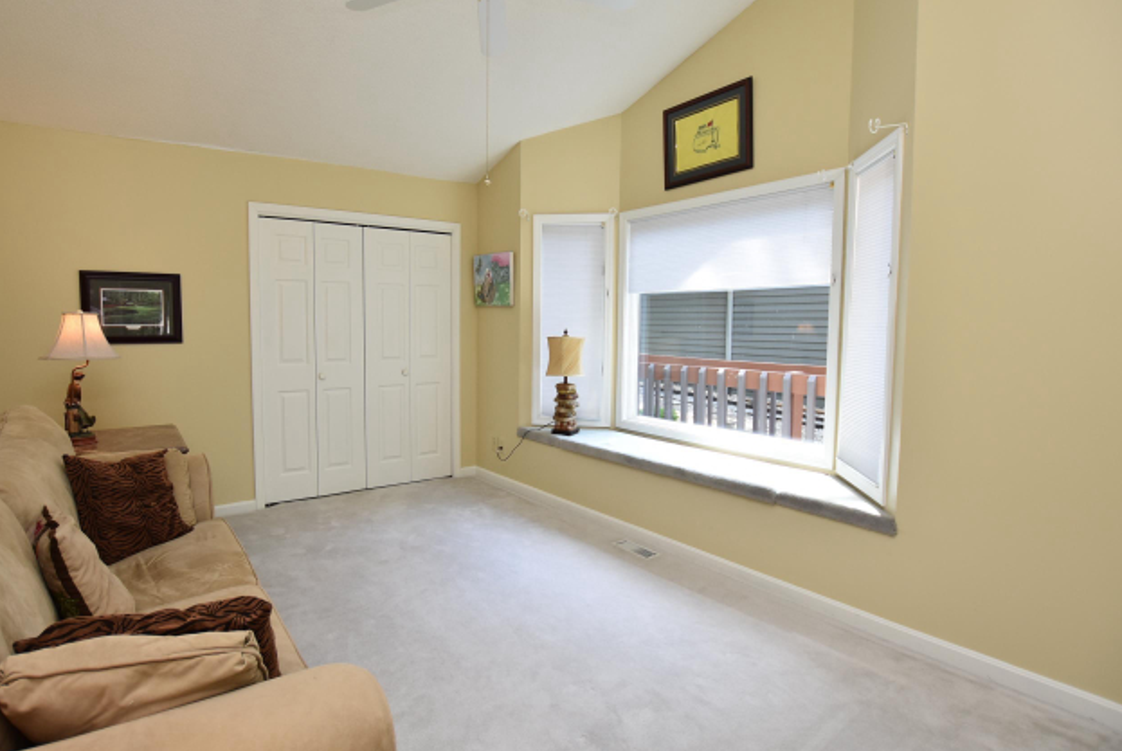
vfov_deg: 67.5
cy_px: 362
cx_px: 497
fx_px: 562
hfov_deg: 89.6
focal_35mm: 18
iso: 400
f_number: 3.5
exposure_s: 1/250
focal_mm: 10
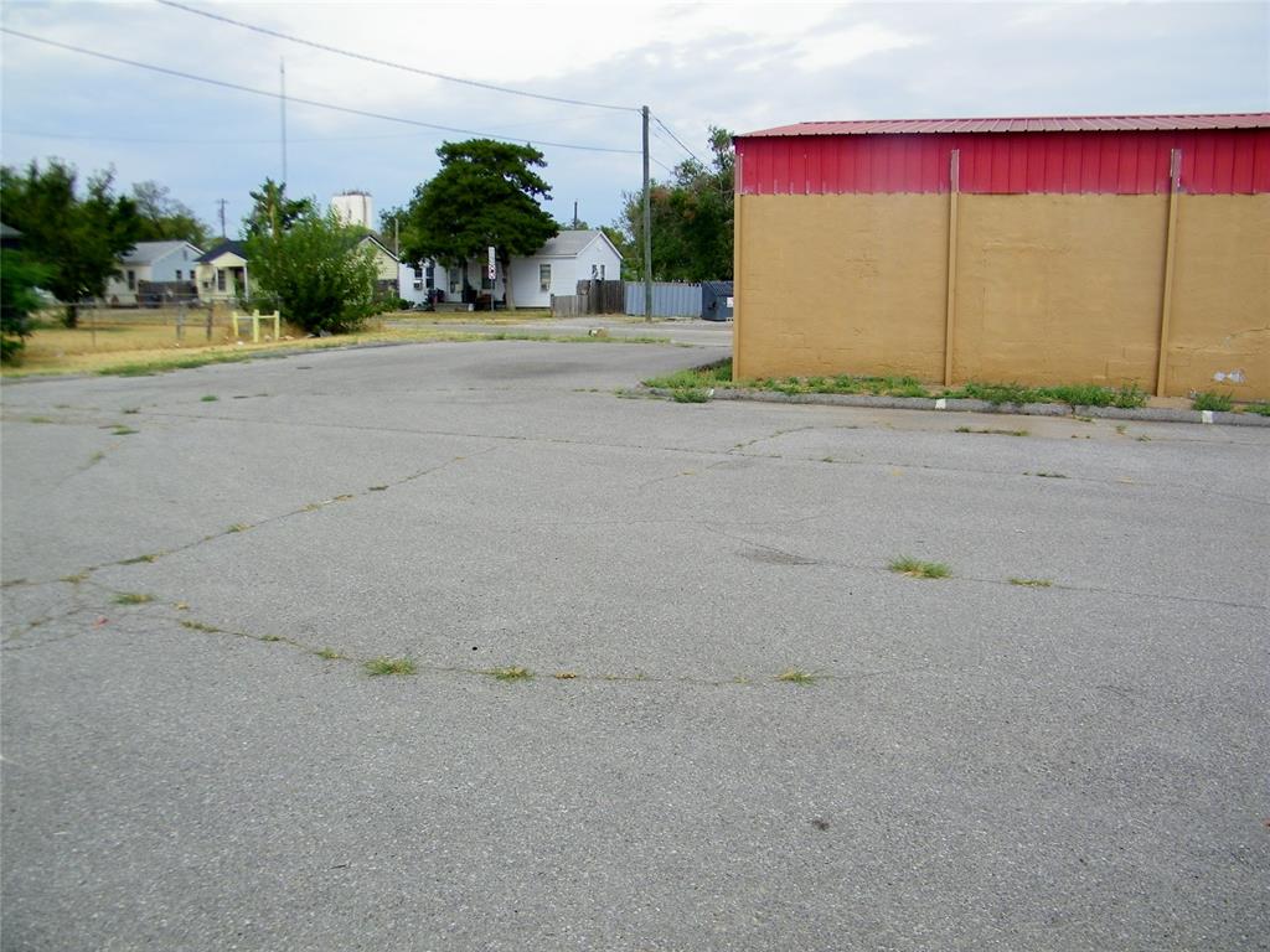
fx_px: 1027
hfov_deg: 63.4
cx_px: 635
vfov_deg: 49.7
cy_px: 476
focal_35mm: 28
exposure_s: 1/250
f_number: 7
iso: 80
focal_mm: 5
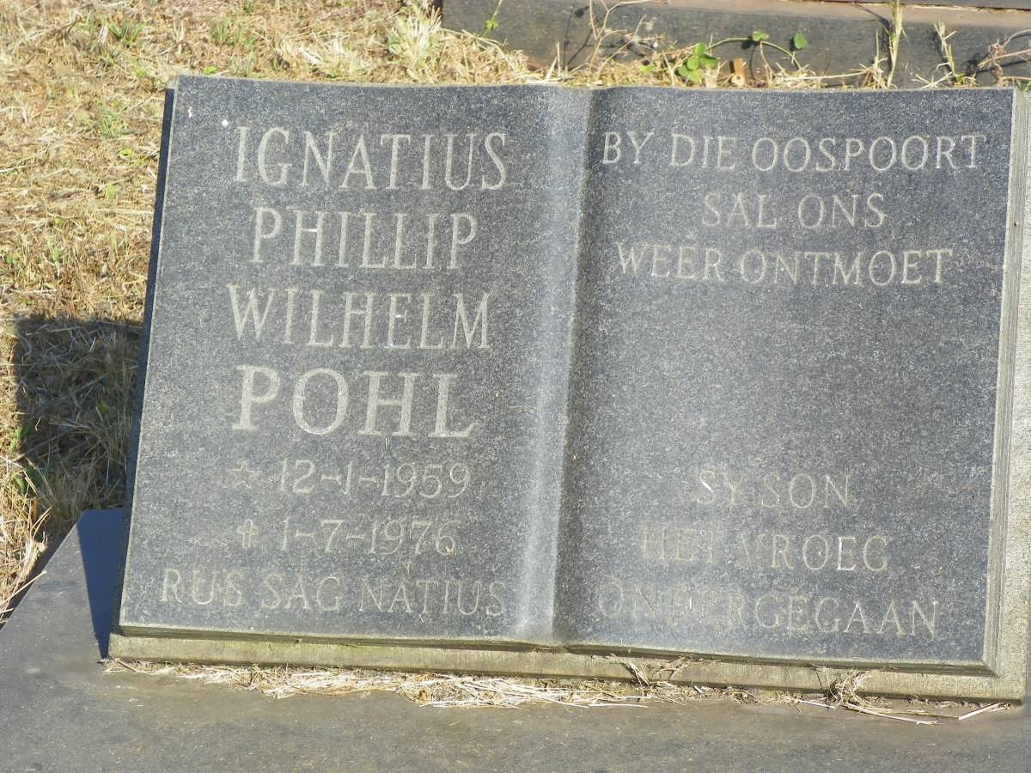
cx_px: 516
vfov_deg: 12.0
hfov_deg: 16.0
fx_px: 3663
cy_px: 386
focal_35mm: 123
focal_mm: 21.9
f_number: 4
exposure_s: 1/200
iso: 64
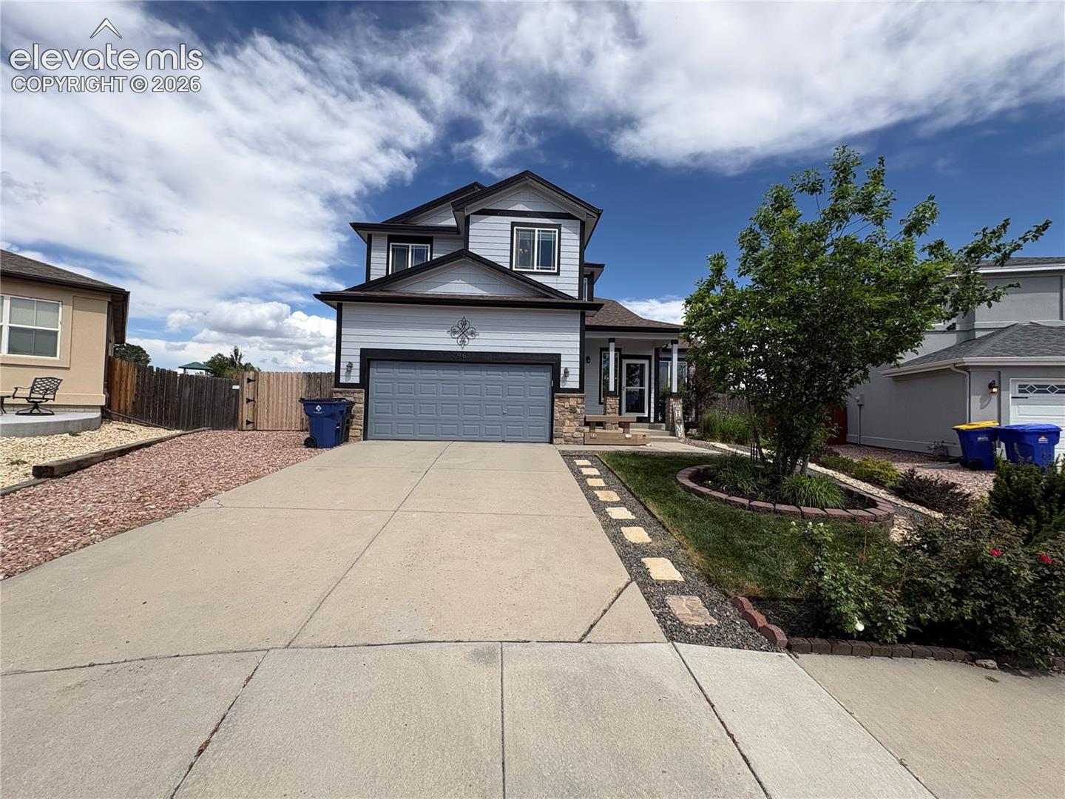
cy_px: 400
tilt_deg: +2.0
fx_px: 431
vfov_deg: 85.7
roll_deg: -0.6
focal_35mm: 14
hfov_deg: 102.1
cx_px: 532
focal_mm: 2.22
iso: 50
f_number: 2.2
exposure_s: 1/1748
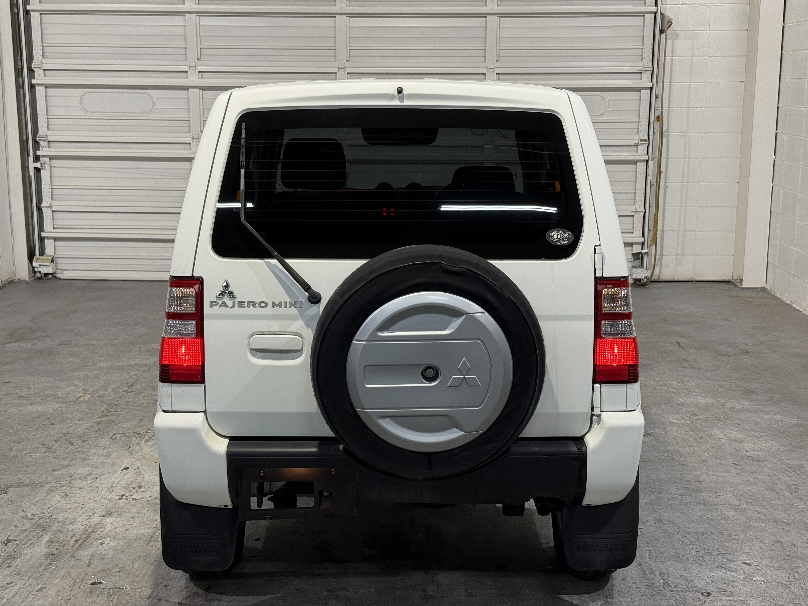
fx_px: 1120
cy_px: 303
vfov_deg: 30.3
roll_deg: -0.7
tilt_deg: -10.7
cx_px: 404
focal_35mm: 48
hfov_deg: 39.7
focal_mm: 6.76
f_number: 1.78
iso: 100
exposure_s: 1/60
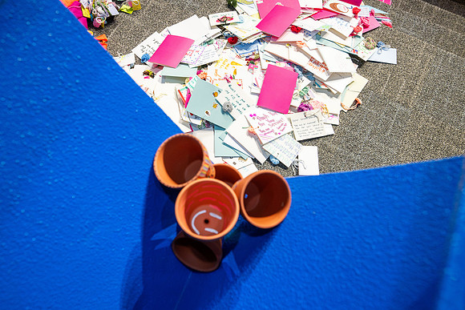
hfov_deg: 58.5
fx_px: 416
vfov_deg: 40.9
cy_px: 156
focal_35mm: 32
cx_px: 229
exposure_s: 1/100
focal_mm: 30
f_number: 5.6
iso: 2500
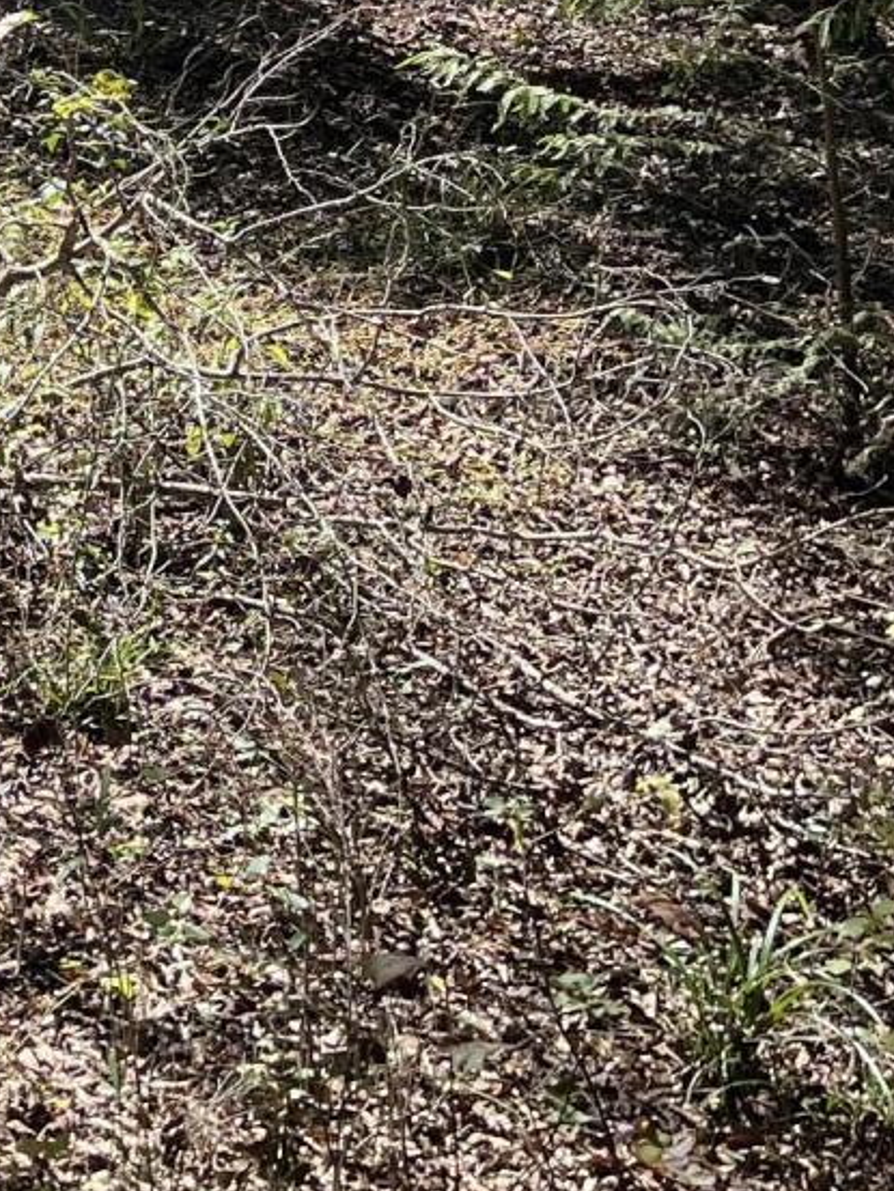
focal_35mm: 94
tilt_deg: -8.6
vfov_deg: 19.3
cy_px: -358
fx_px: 3236
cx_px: -653
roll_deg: -0.8
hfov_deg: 14.1
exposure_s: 1/878
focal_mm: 5.1
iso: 50
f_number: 1.6
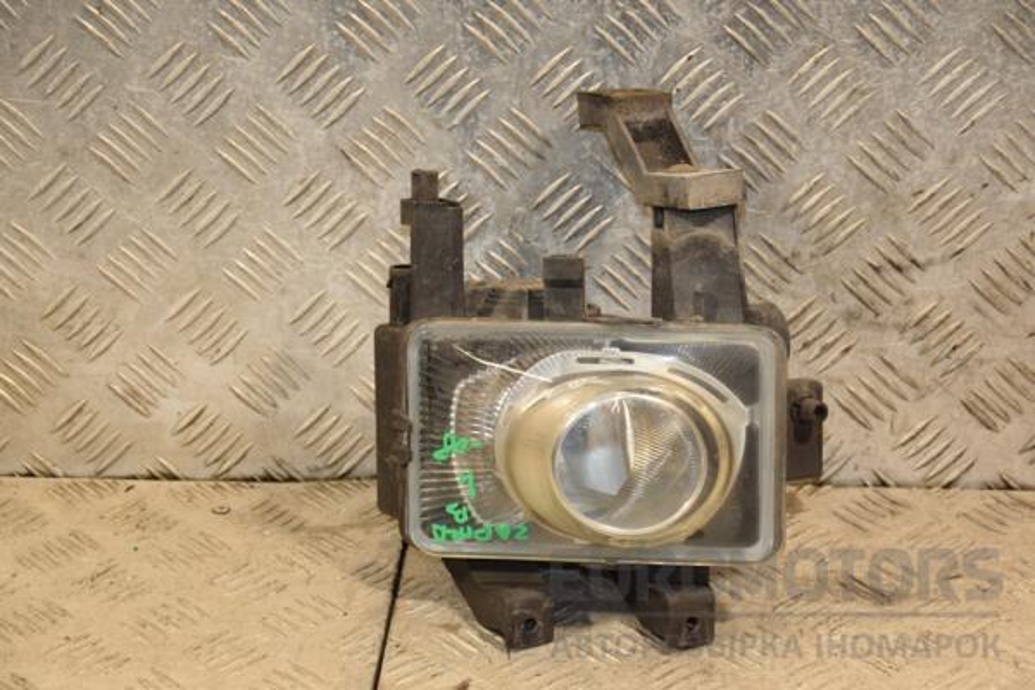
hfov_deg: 21.9
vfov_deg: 14.7
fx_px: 2674
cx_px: 518
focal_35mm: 93
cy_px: 345
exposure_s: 1/125
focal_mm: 62
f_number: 5.3
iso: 800
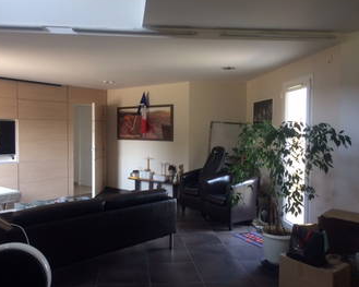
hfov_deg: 57.1
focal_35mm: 31
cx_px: 164
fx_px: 329
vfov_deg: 47.1
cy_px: 141
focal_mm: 4.15
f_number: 2.2
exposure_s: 1/33
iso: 50
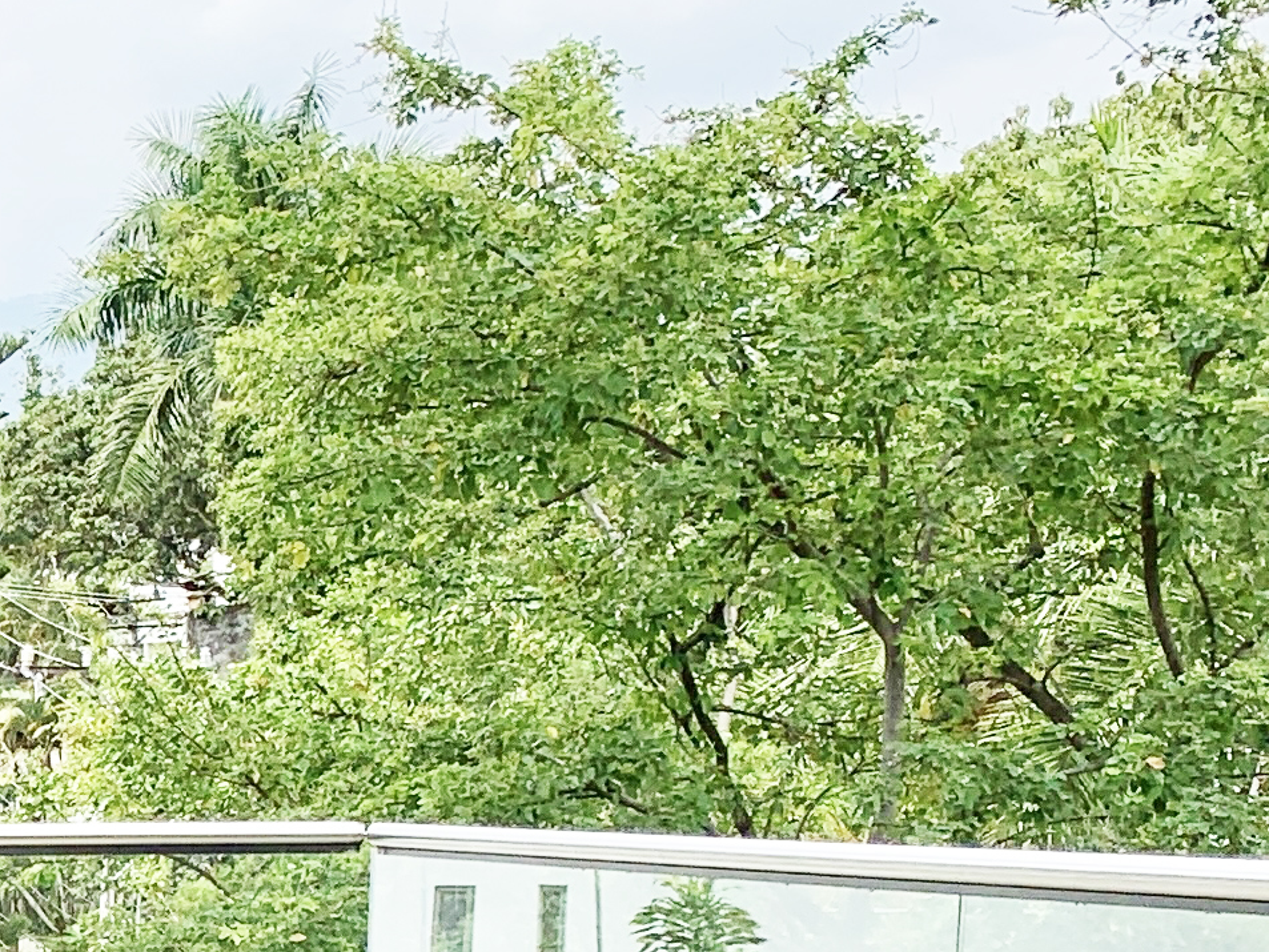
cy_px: 1296
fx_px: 4033
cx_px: -1011
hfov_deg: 15.4
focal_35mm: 110
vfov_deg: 12.9
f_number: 1.8
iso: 25
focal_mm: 4.25
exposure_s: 1/1610
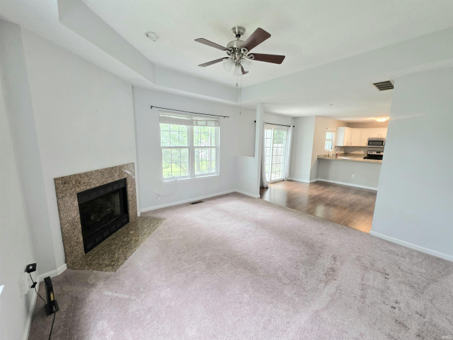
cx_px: 226
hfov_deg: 106.2
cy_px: 170
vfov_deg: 89.9
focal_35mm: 13
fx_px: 170
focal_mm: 2.2
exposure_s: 1/60.2
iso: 400
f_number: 1.9
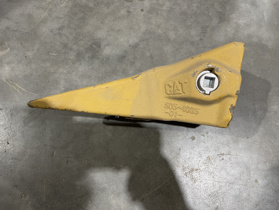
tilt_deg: -76.9
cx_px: 140
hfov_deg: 67.3
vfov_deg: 53.1
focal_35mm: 26
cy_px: 105
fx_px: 210
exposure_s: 1/60
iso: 250
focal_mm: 4.2
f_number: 1.6
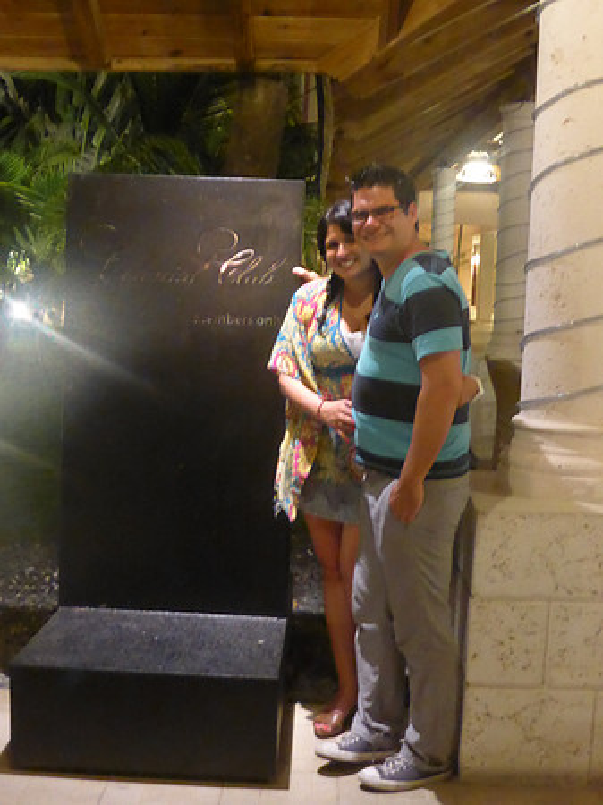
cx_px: 302
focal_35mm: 46
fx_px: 1069
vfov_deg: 41.3
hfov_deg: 31.5
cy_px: 402
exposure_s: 1/4
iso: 1250
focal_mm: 7.9
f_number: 4.1
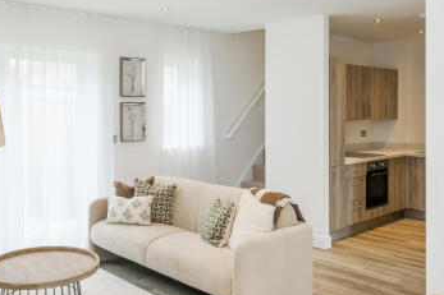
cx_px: 166
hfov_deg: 51.4
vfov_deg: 35.7
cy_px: 185
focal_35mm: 37
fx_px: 456
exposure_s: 1/40
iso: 640
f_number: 8
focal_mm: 18.2
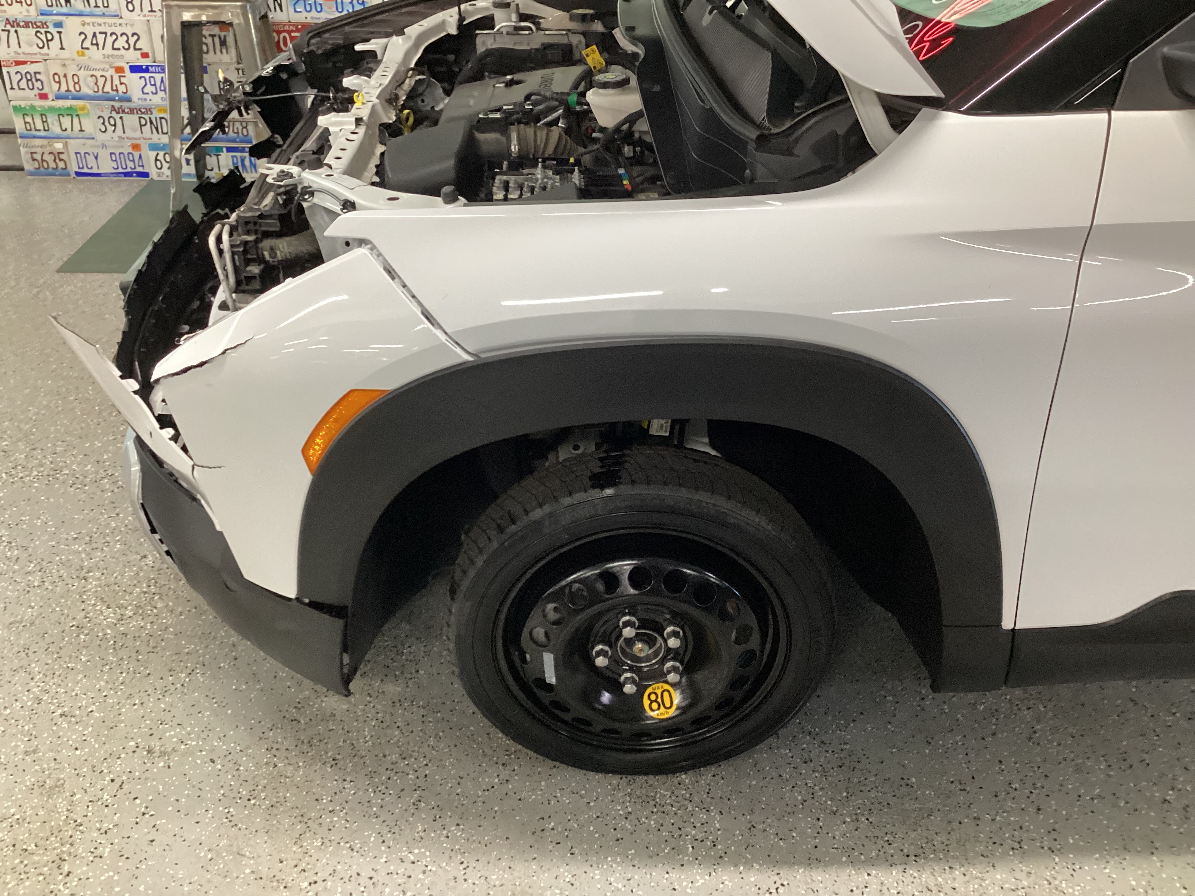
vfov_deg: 45.4
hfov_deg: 58.4
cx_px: 598
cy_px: 448
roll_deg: -2.5
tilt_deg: -31.3
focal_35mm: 31
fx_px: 1070
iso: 320
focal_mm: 3.3
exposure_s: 1/60
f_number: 2.4
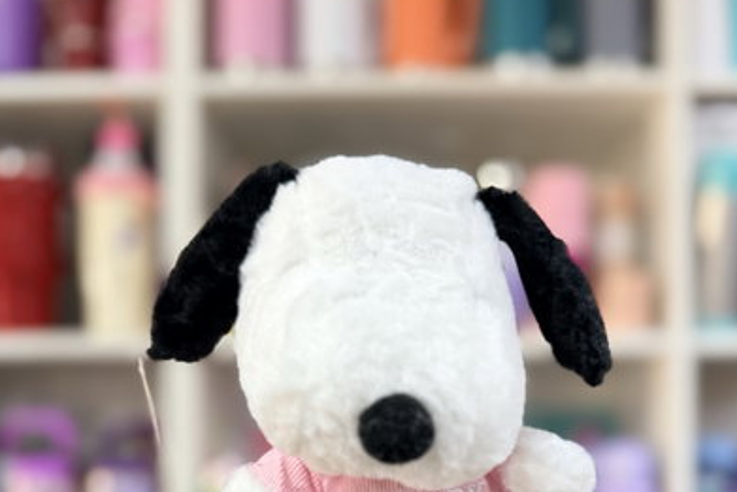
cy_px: 446
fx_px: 696
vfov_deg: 36.4
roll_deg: +0.0
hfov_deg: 55.8
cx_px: 369
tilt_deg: -0.6
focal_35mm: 34
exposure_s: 1/50
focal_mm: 6.76
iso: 160
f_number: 1.78
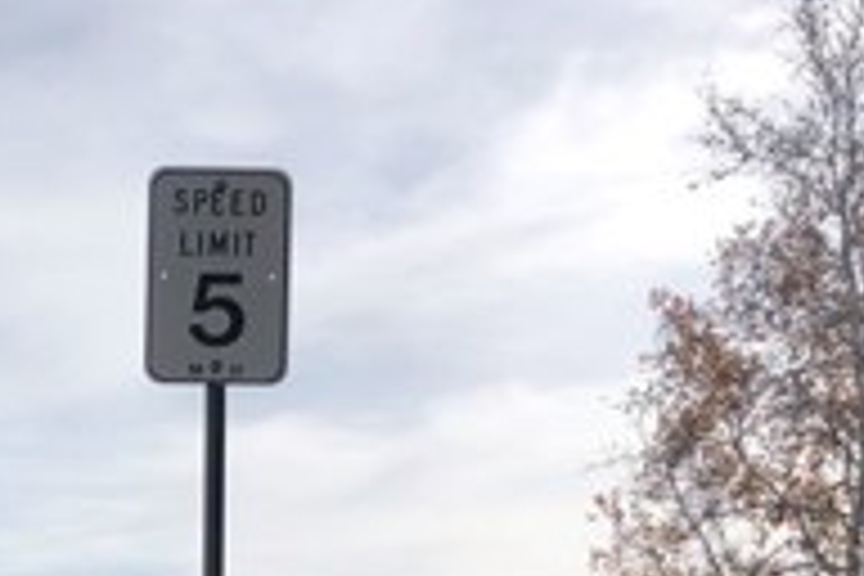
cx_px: -99
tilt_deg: +1.0
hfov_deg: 20.0
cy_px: 963
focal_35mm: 97
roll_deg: +0.9
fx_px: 2328
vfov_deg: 13.0
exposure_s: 1/3436
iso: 20
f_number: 1.8
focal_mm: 3.99
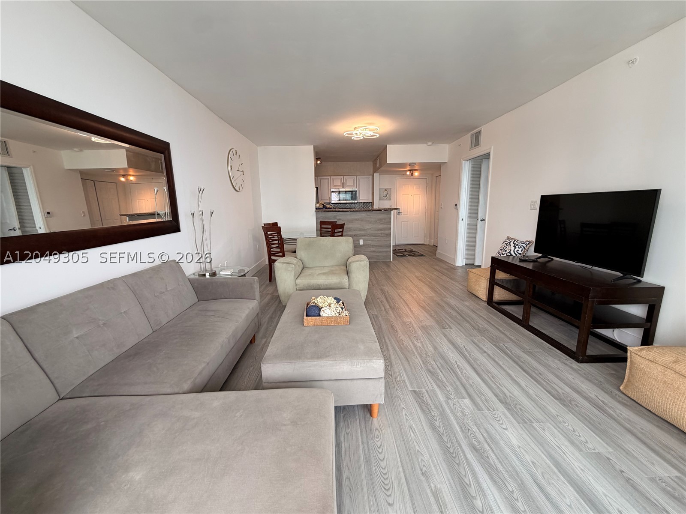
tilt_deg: -9.9
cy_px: 257
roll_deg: +2.1
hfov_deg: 102.1
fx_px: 277
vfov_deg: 85.7
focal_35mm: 14
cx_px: 343
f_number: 2.2
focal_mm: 2.22
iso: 80
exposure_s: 1/120
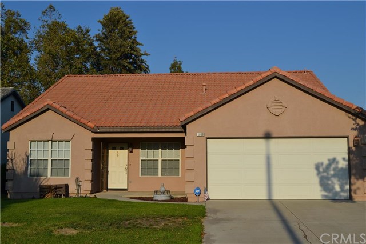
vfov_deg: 31.9
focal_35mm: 42
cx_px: 183
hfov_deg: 46.4
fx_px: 427
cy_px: 122
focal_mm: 28
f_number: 8
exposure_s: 1/250
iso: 100
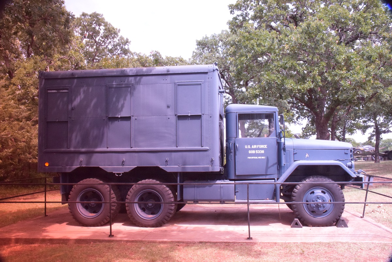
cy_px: 131
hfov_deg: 55.1
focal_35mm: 34
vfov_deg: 38.4
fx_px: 376
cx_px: 196
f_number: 25
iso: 5000
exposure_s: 1/200
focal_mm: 23
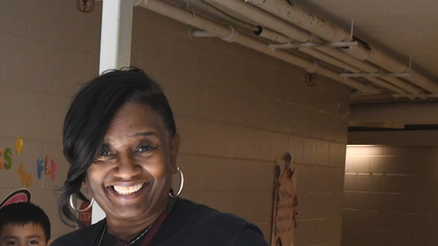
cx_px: -63
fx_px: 1184
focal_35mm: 102
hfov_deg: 19.9
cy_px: 269
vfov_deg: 11.7
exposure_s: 1/100
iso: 3200
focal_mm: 28
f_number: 11
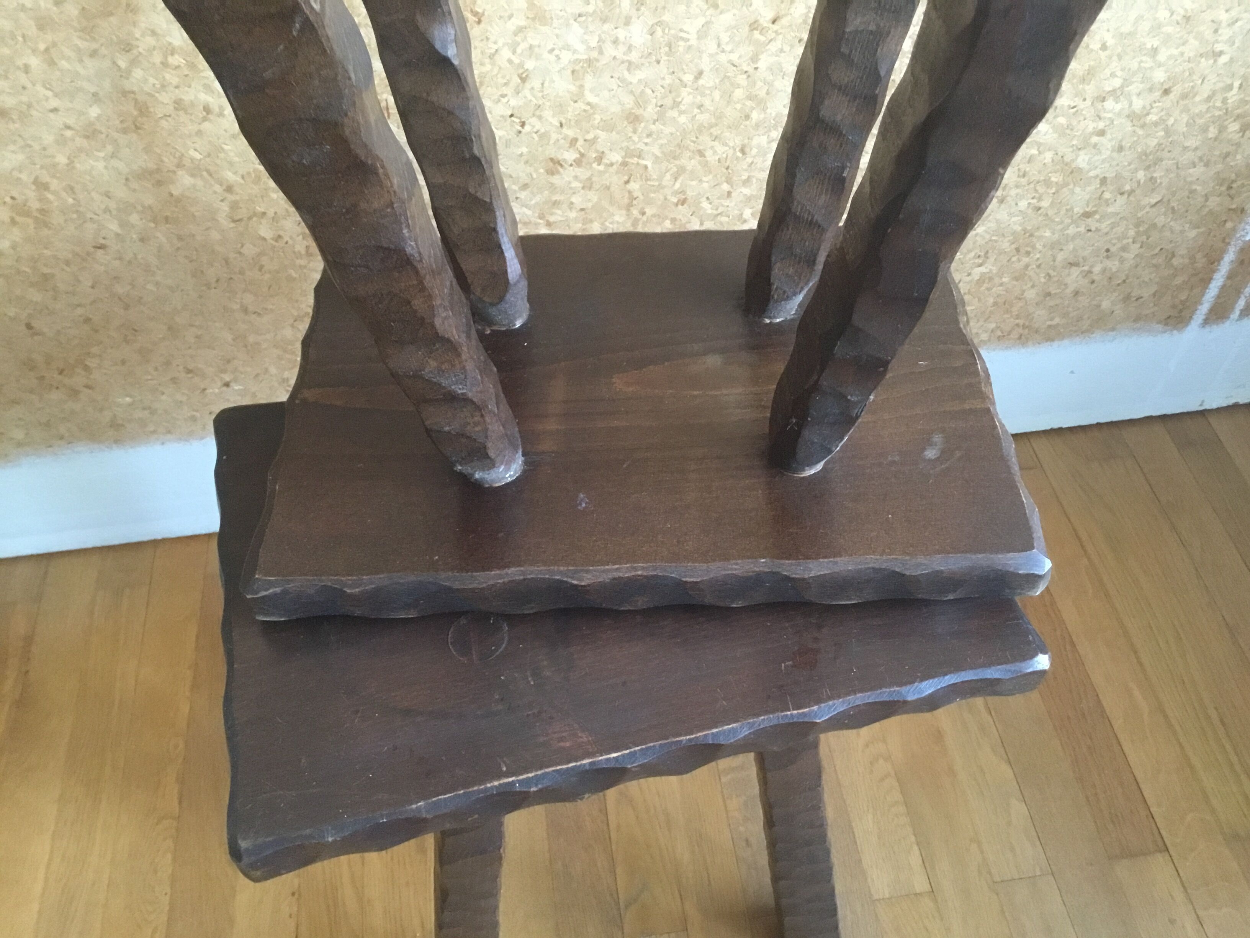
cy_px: 469
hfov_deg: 58.4
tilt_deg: -50.2
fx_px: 1119
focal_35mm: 31
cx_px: 625
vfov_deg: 45.4
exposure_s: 1/17
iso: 250
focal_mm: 3.3
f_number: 2.4
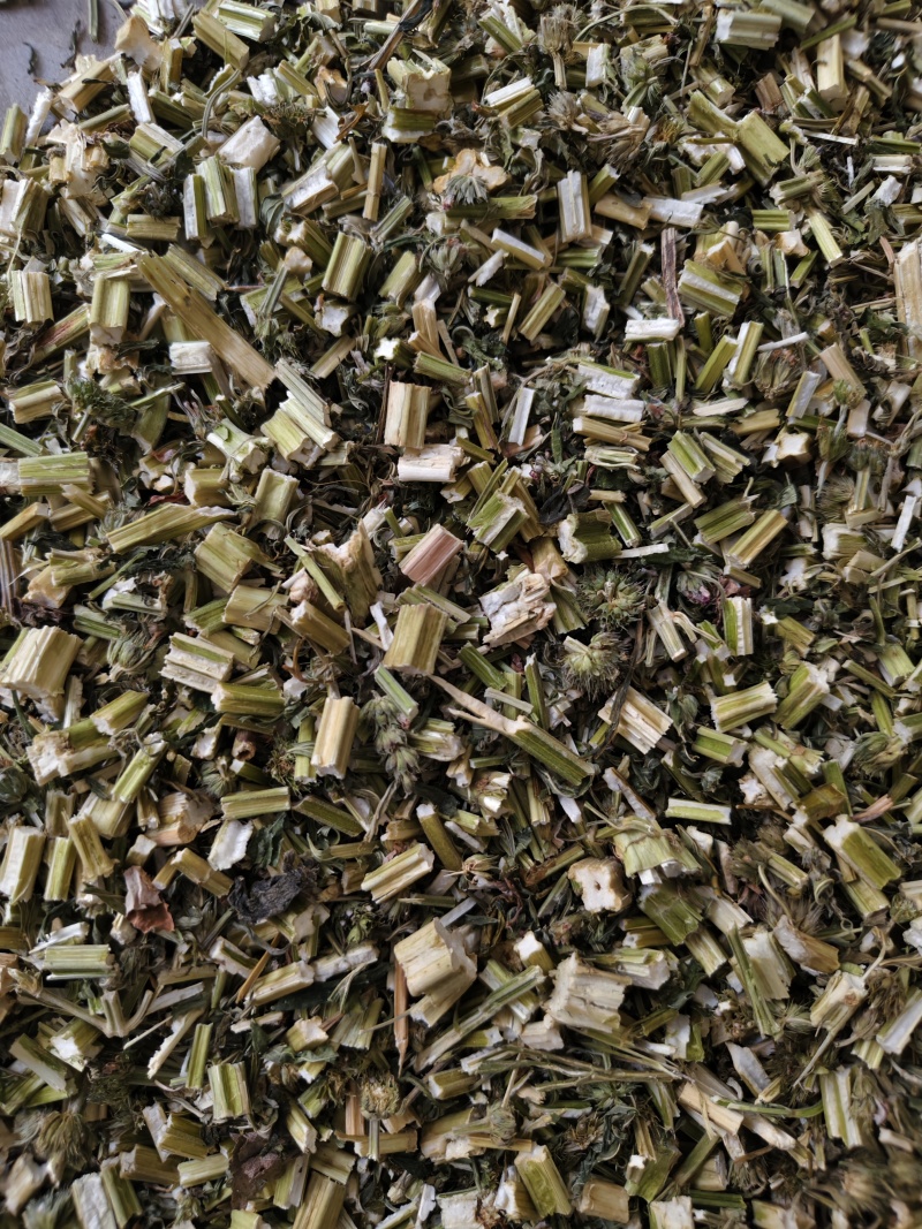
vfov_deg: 73.9
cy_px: 614
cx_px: 461
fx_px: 817
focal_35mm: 23
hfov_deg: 58.9
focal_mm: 5.56
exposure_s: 1/100
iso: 353
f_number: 1.88
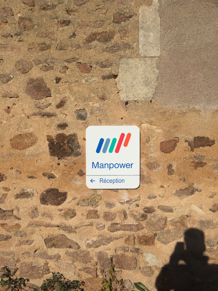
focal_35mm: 29
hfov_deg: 48.2
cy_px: 146
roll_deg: +0.2
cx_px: 109
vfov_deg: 61.7
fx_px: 244
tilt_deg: -1.2
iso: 32
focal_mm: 4.15
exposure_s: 1/7937
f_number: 2.2
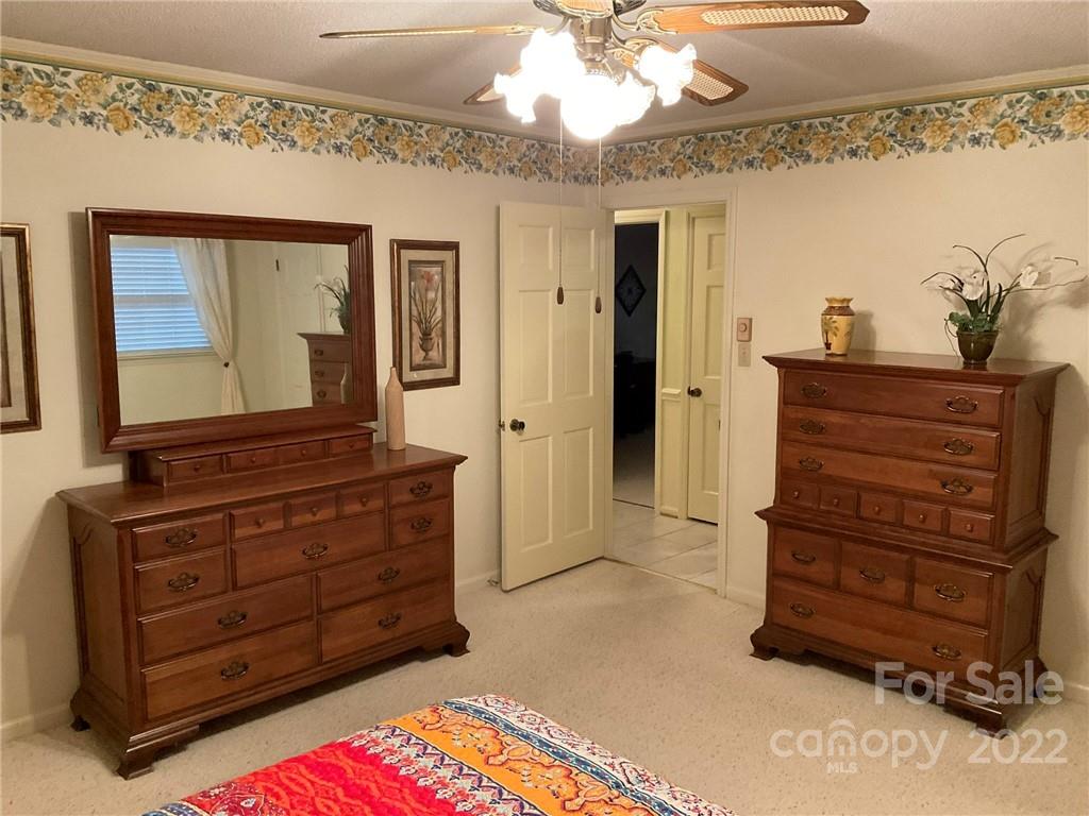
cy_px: 408
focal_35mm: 29
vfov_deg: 48.2
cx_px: 544
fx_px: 912
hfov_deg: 61.7
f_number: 1.8
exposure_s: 1/60
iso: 250
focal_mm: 3
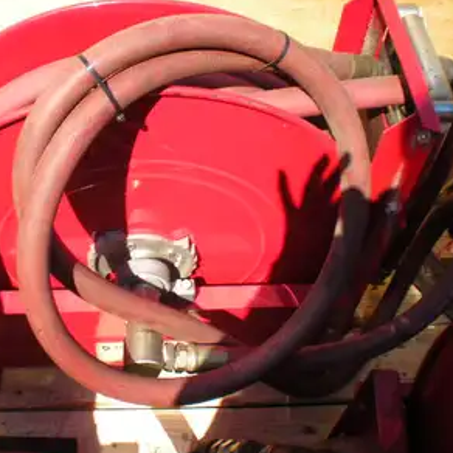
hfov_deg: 36.4
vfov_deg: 36.8
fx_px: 681
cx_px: 149
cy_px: 225
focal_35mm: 46
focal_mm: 6.3
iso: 64
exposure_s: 1/201
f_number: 4.6
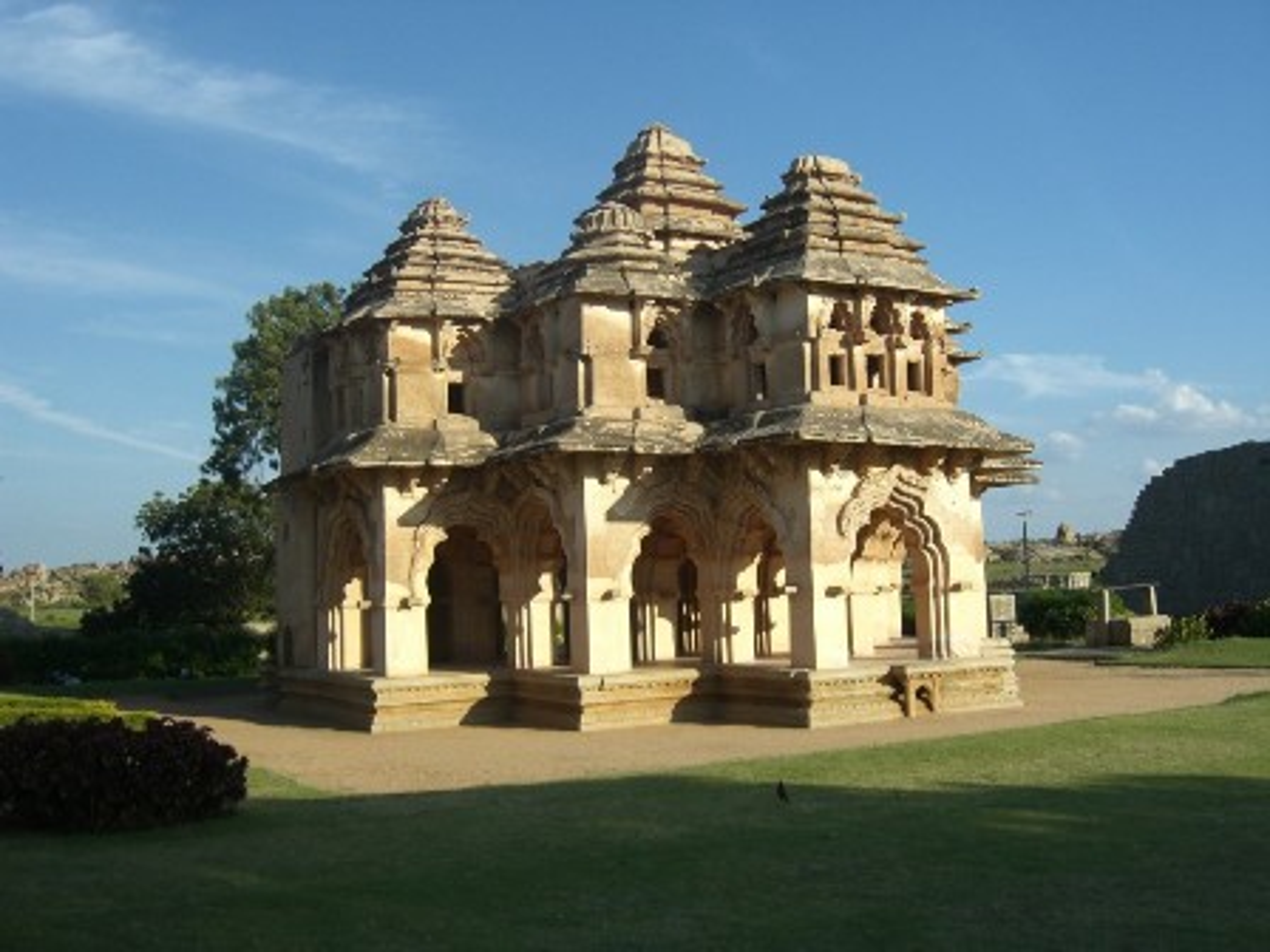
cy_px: 476
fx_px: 1394
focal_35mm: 38
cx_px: 635
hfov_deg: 49.0
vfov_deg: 37.7
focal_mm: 7.9
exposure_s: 1/160
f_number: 8
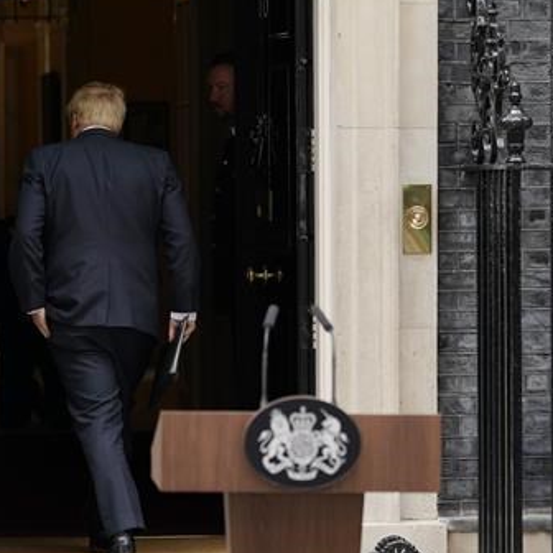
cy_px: 258
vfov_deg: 7.4
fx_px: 4302
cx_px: 132
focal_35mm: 238
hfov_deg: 7.3
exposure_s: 1/800
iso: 1600
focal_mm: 145
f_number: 5.6
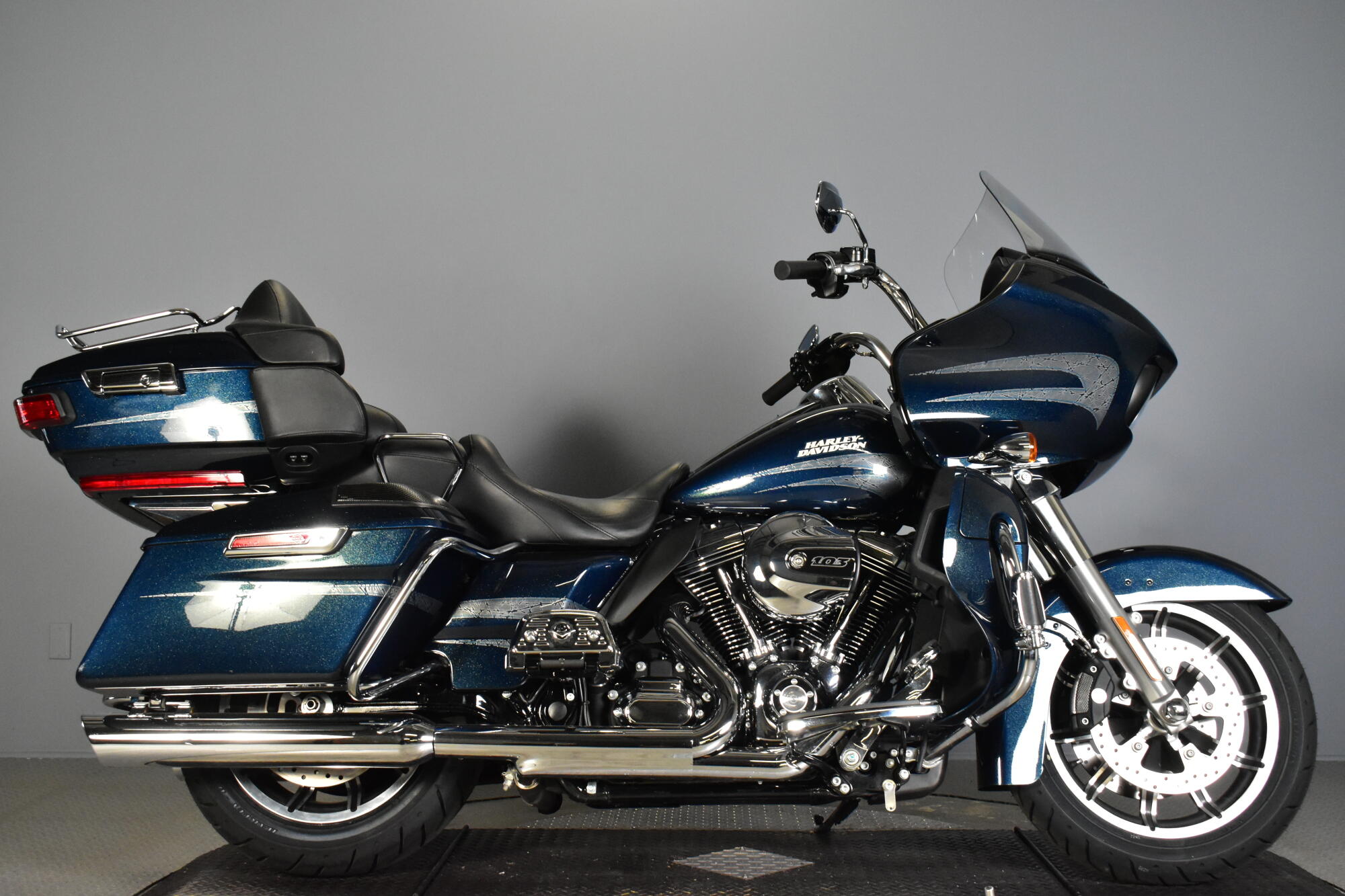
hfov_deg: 46.4
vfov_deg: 31.9
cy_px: 448
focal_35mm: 42
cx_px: 672
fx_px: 1569
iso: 3200
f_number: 7.1
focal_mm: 28
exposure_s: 1/125
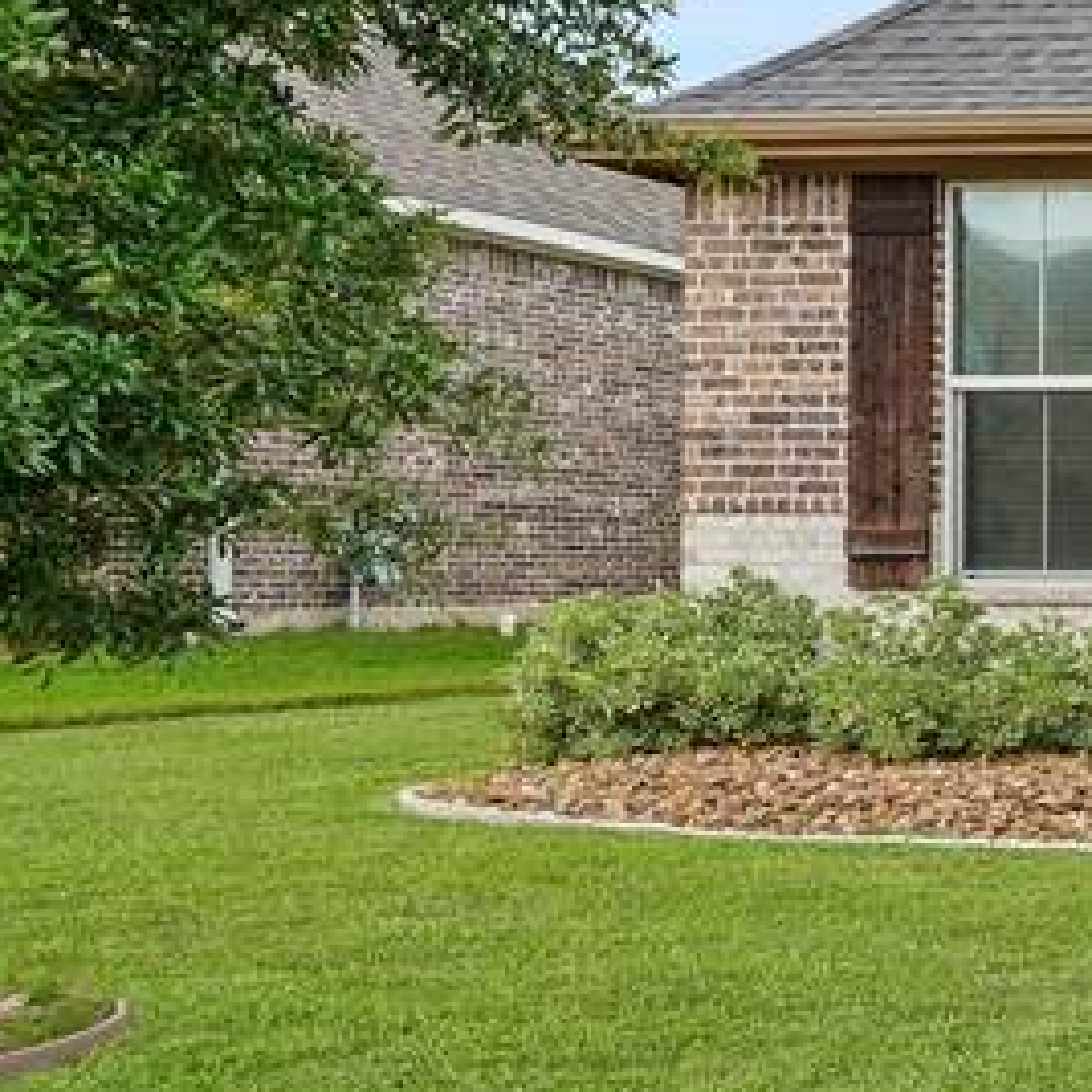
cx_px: 2174
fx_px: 1963
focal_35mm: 55
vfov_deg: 31.0
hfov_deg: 19.1
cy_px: 666
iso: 100
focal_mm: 16
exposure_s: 1/10
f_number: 8
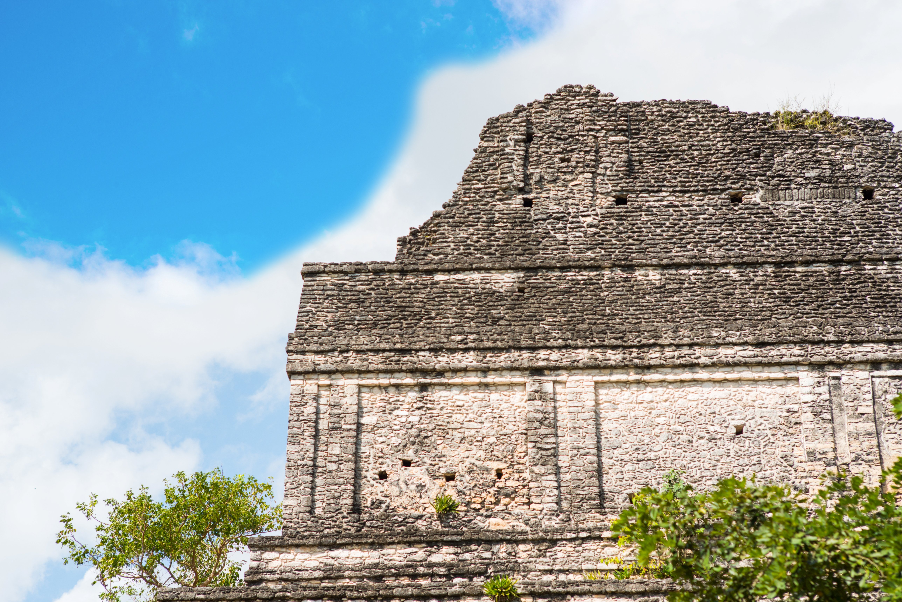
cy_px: 301
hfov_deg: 54.4
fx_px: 877
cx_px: 451
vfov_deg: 37.9
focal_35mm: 35
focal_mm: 35
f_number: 5.6
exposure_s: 1/2500
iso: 400
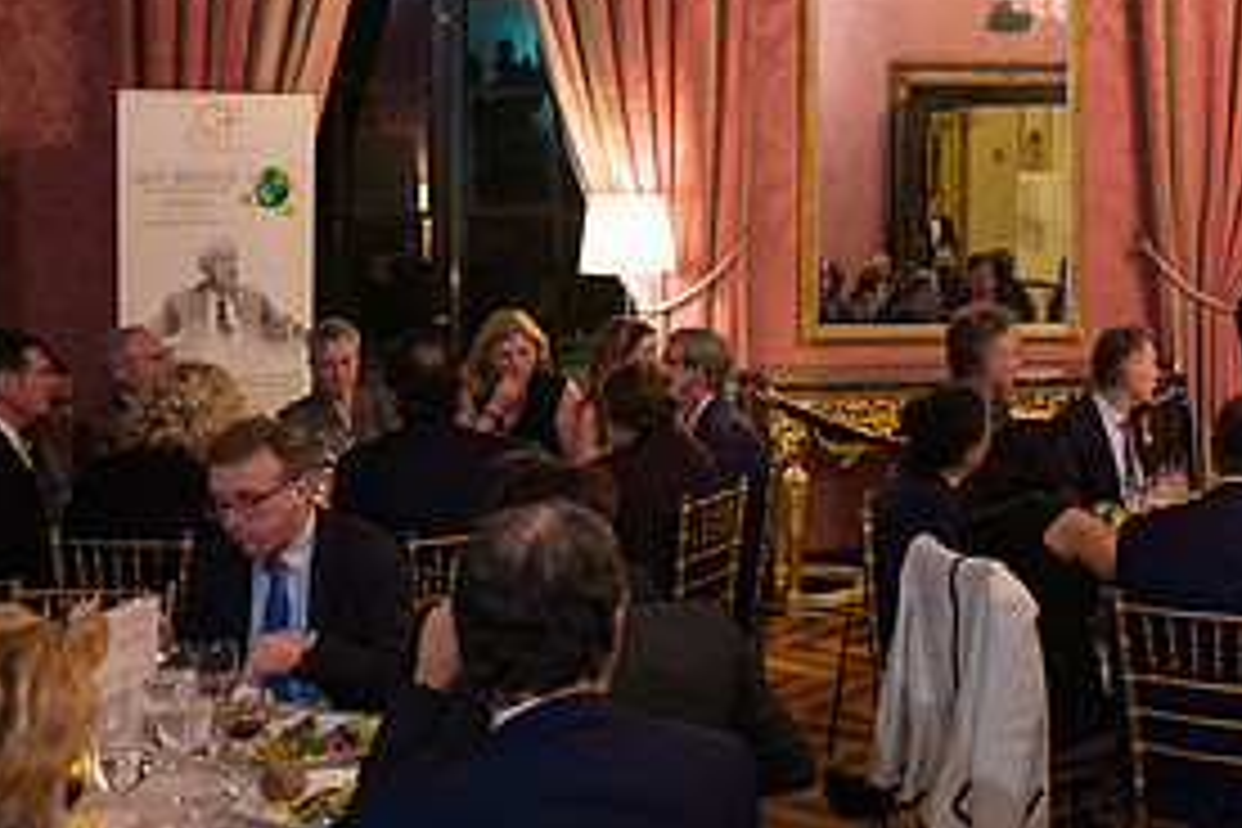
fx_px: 1759
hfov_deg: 37.6
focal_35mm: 51
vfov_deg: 26.1
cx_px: 982
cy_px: 189
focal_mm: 24
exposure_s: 1/100
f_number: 3.2
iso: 1600
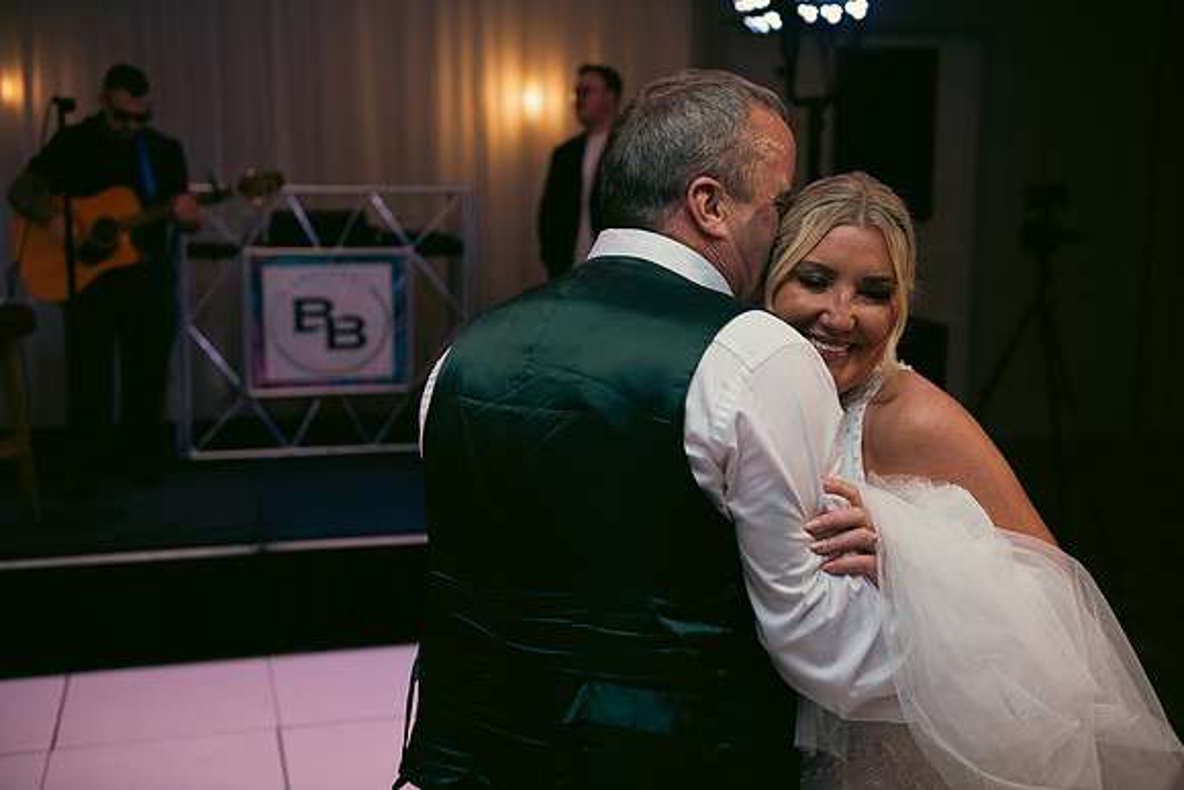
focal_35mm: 44
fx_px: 1447
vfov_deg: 30.5
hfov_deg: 44.5
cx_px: 592
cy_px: 395
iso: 800
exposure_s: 1/160
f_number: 3.5
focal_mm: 44
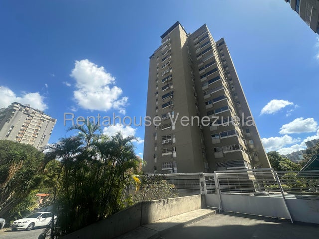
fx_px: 129
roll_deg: -1.1
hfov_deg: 102.1
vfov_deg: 85.7
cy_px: 120
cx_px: 160
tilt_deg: +26.4
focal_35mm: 14
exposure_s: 1/1531
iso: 50
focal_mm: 2.22
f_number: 2.2
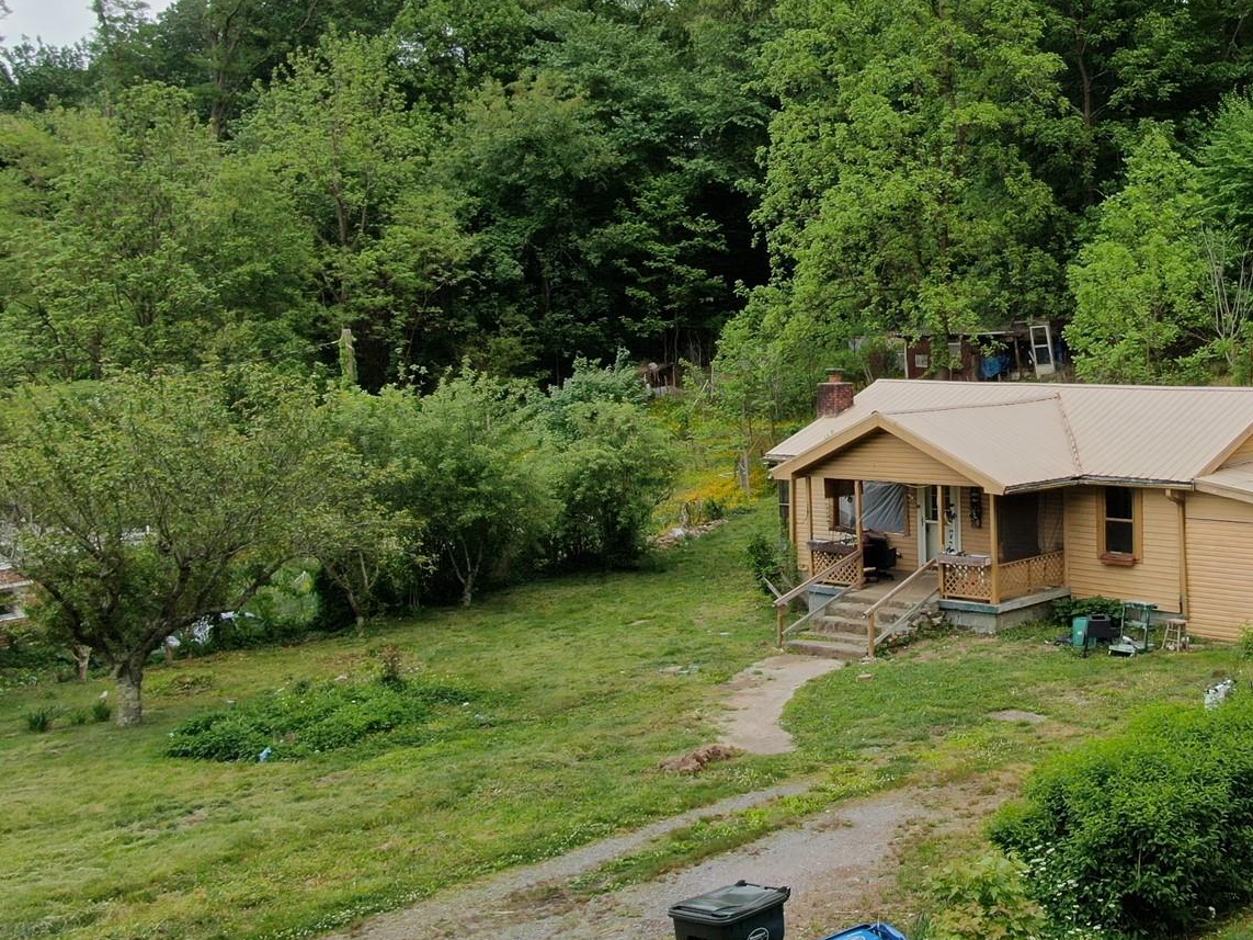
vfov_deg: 33.4
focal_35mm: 43
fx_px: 1556
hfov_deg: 42.3
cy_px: 330
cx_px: 966
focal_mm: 4.39
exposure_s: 1/100
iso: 100
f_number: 2.8
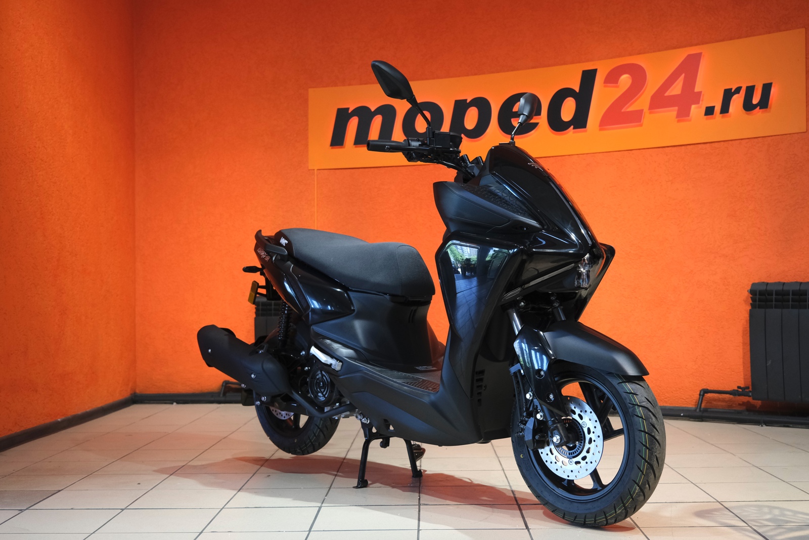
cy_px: 270
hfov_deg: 47.4
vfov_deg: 32.6
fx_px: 921
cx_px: 404
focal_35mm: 41
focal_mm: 27.5
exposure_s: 1/100
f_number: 4
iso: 1600
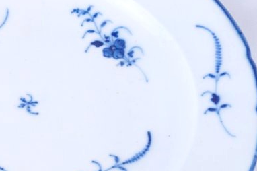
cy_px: 101
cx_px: 57
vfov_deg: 10.4
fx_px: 942
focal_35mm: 132
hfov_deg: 15.5
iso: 200
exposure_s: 1/25
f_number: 9
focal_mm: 28
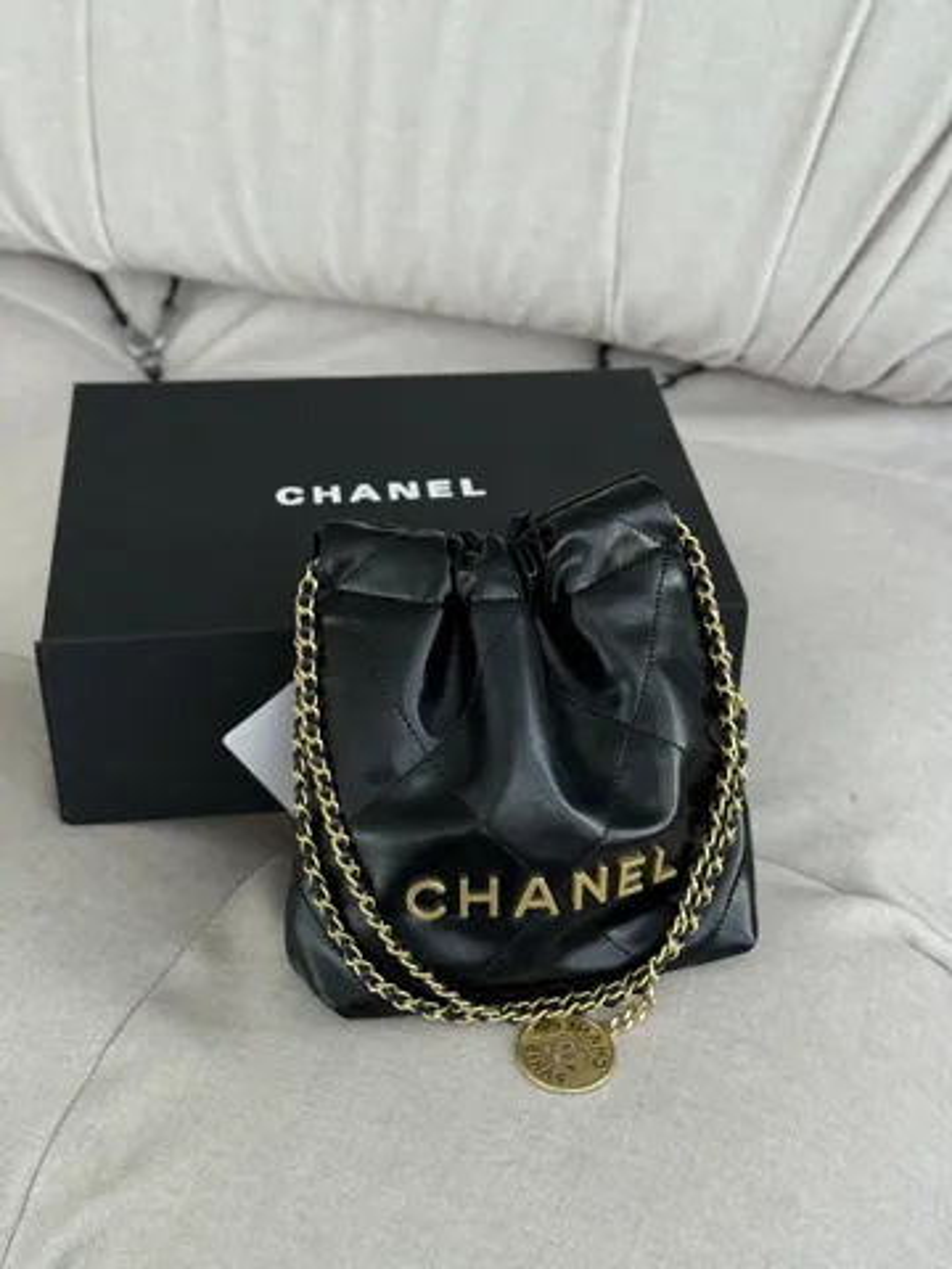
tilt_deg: -35.6
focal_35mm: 48
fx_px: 1760
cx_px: 476
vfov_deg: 39.7
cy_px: 634
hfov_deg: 30.3
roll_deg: -0.5
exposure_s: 1/245
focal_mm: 6.76
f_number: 1.78
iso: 64
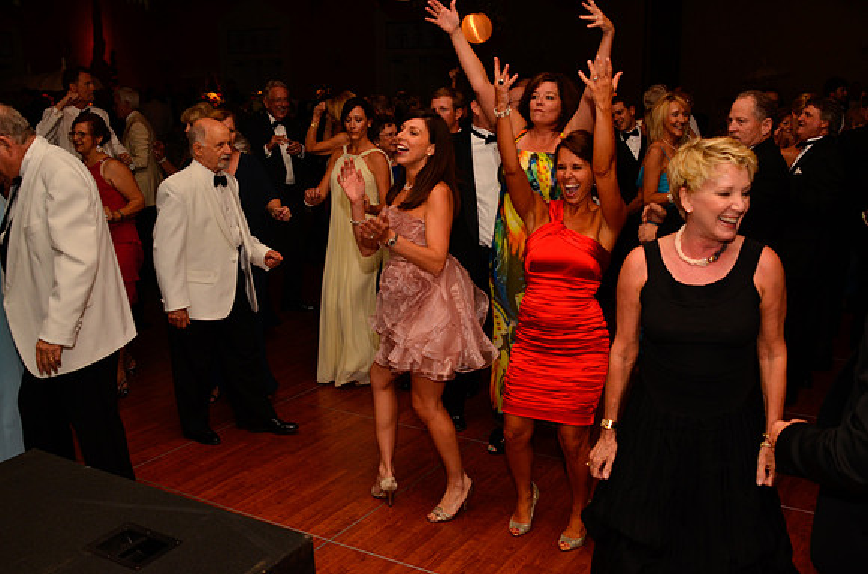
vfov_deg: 36.7
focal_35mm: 36
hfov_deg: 53.2
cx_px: 434
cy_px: 287
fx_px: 866
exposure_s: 1/60
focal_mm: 24
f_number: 5
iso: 400
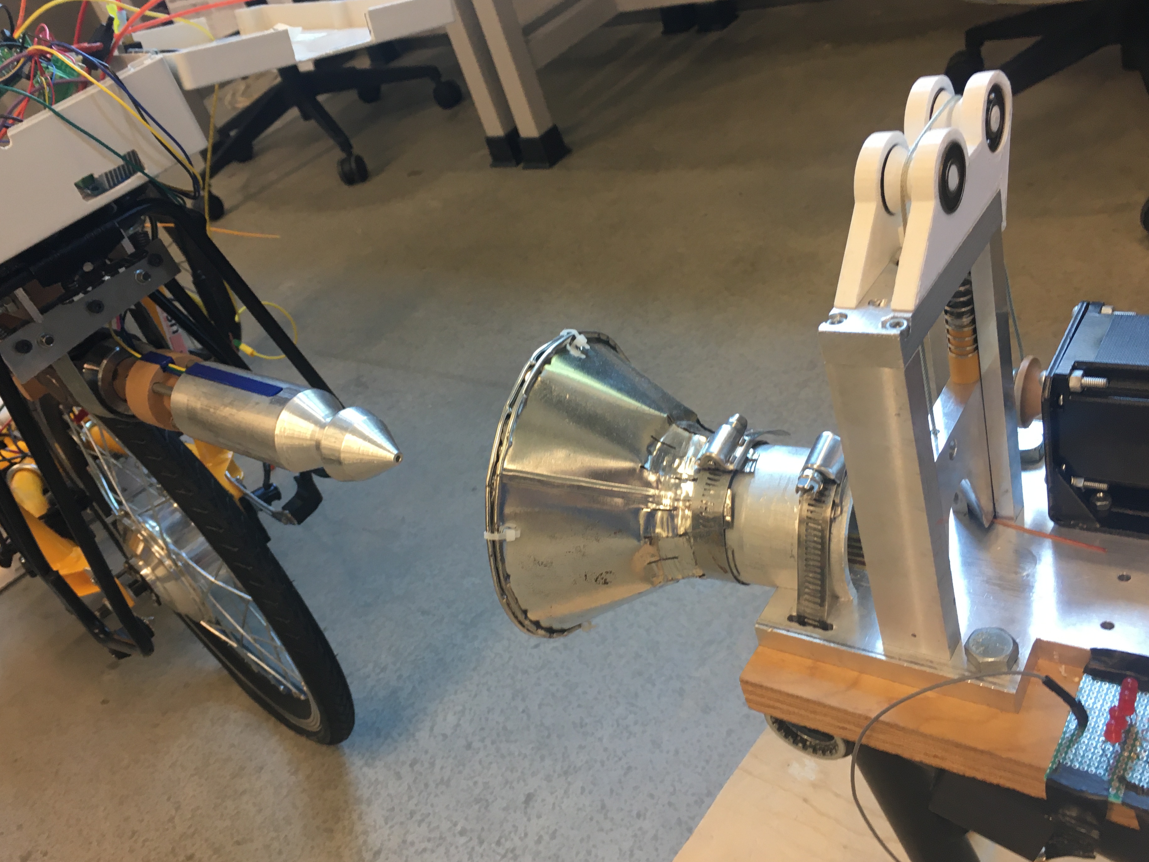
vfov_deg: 44.2
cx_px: 568
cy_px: 444
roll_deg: +20.2
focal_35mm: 32
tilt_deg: -30.7
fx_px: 1062
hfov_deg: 56.8
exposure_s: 1/30
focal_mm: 4.15
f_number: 2.2
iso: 64
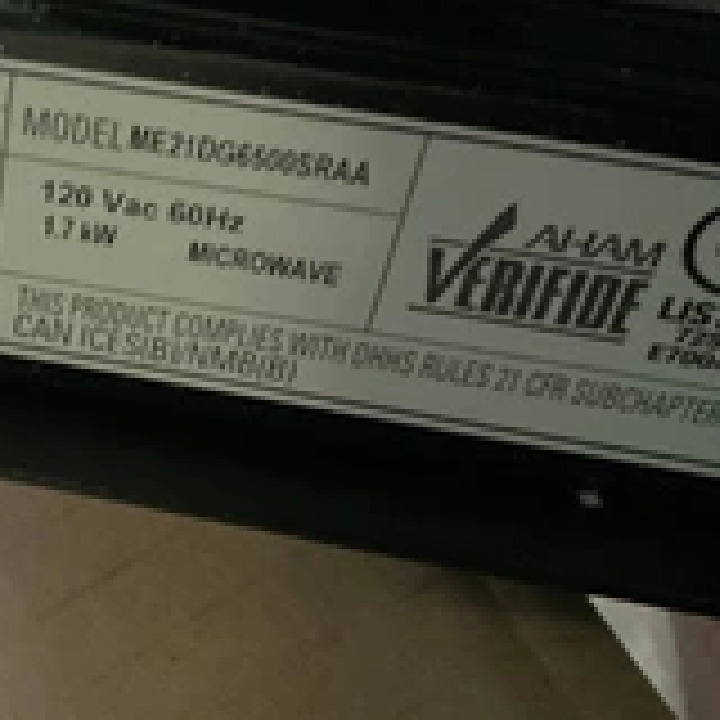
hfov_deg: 25.2
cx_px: -45
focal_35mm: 64
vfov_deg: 26.6
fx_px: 1506
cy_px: 198
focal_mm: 3
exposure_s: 1/20
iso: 500
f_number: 1.8
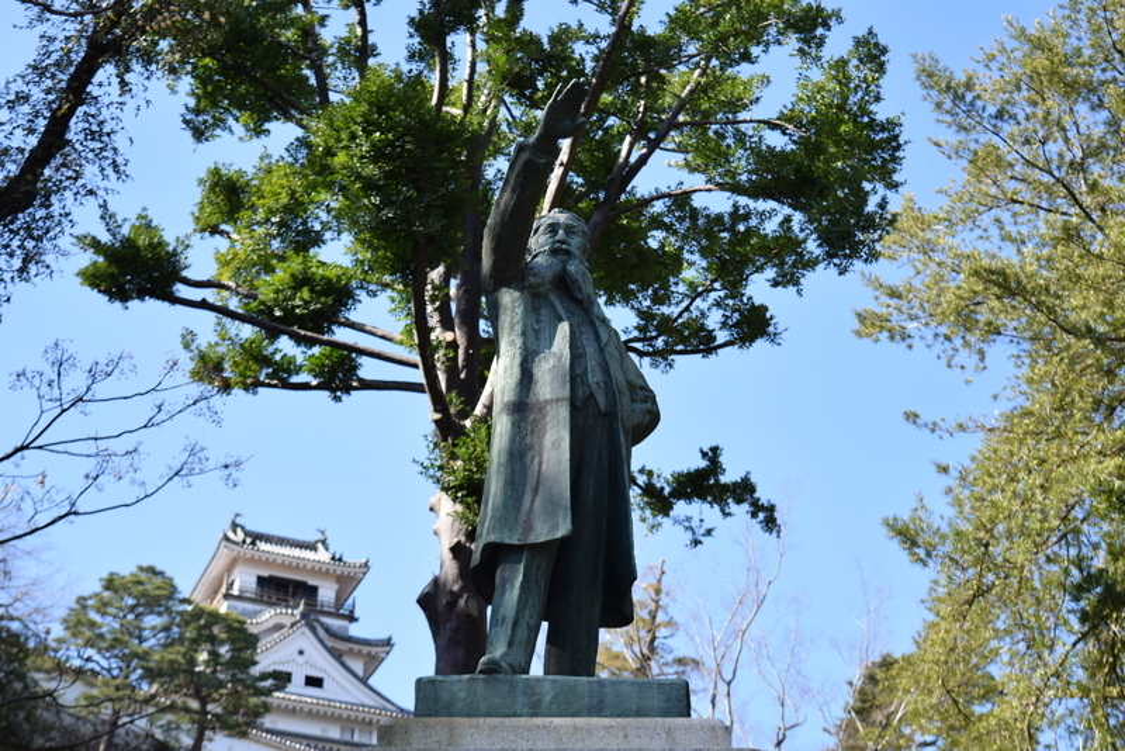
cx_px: 562
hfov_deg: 31.9
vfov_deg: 21.6
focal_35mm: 63
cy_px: 376
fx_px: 1969
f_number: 5.6
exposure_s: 1/200
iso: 100
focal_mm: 42
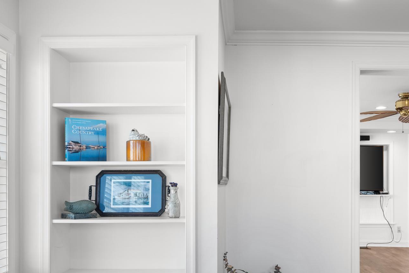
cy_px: 190
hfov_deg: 48.3
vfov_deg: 33.0
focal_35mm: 40
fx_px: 454
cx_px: 232
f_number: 8
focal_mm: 25
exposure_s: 1/8
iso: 320
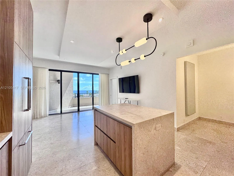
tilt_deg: +0.7
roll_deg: +0.1
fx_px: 95
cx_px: 117
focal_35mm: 14
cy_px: 88
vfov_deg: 85.7
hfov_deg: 102.1
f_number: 2.2
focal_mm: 2.22
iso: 40
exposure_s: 1/180
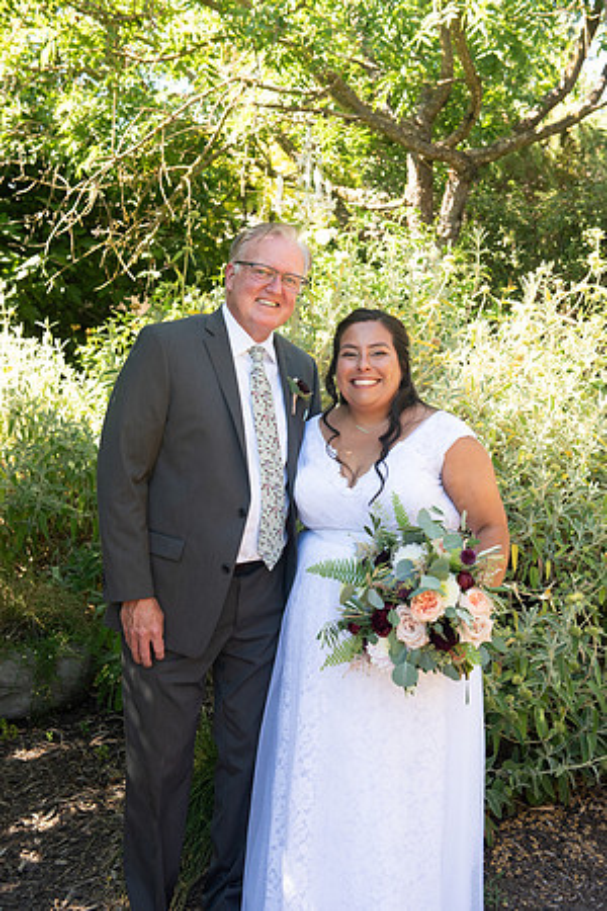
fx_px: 1214
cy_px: 456
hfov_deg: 28.1
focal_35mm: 48
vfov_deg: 41.1
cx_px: 304
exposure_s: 1/320
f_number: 4.5
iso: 640
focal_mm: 48
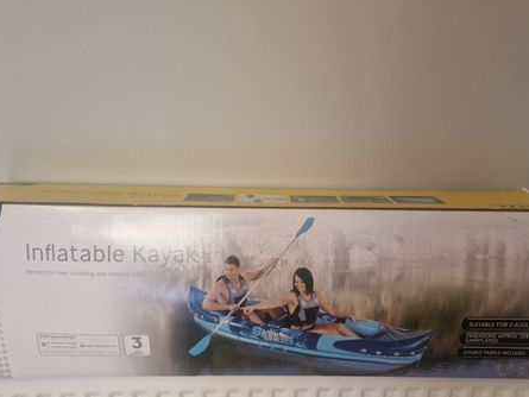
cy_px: 207
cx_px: 294
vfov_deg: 45.5
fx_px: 474
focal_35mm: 31
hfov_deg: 58.2
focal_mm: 5.4
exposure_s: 1/100
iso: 100
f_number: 1.8
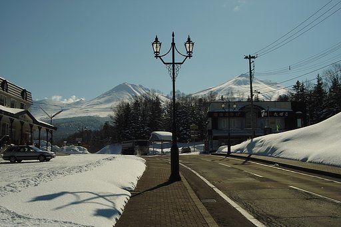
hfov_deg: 38.2
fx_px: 492
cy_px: 114
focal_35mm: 52
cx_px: 170
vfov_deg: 26.0
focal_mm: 30
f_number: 11
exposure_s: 1/640
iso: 100
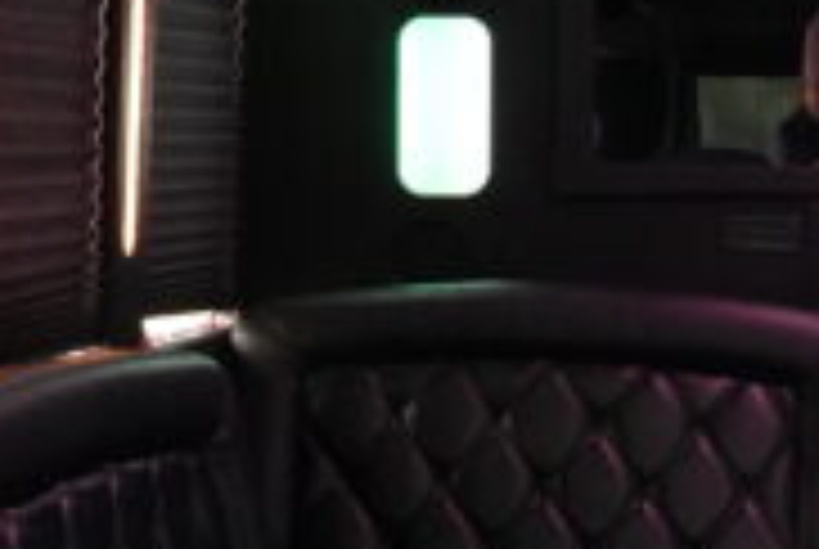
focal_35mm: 101
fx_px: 2301
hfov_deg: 19.9
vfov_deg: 13.5
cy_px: 472
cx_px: 680
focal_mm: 24
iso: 8000
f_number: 6.3
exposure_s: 1/60
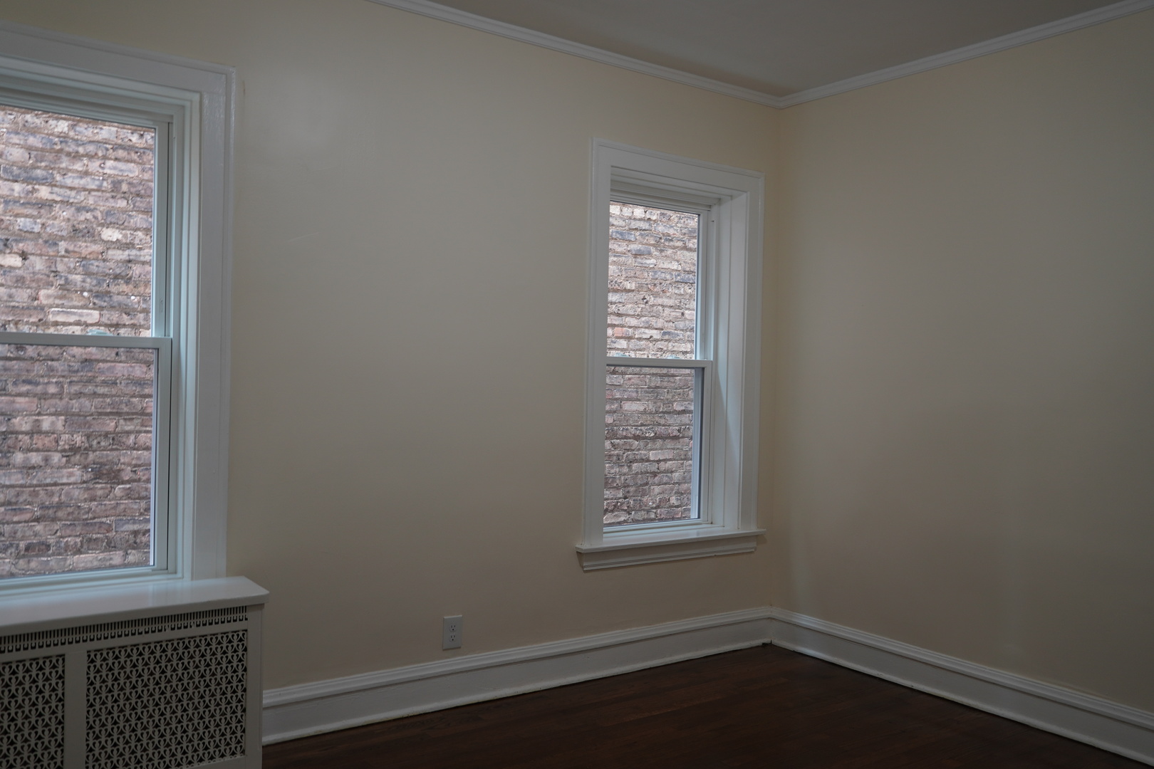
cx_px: 577
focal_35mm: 30
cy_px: 384
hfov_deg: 61.9
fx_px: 962
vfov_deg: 43.6
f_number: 4
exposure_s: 1/30
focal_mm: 20
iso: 160
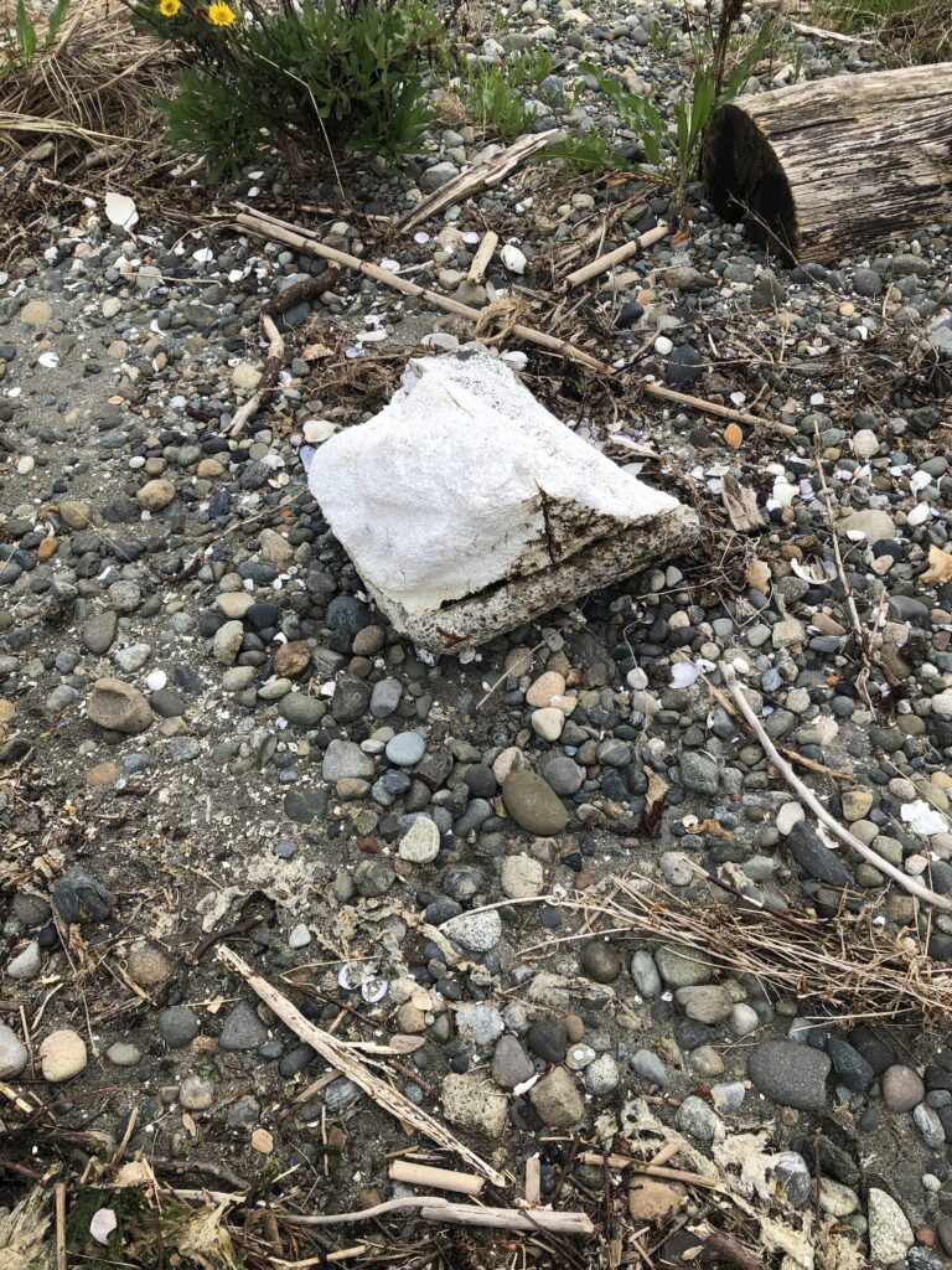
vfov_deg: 63.4
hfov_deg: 49.7
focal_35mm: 28
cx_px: 476
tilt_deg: -48.2
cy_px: 635
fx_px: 1027
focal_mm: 3.99
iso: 20
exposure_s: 1/1412
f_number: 1.8
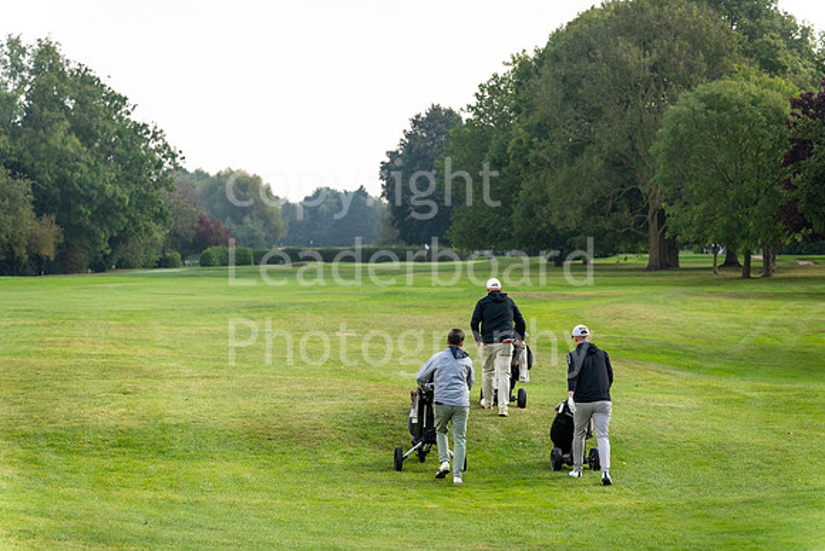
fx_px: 2751
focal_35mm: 120
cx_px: 412
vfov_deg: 11.4
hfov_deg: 17.1
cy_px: 276
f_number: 4
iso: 400
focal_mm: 120
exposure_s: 1/2500
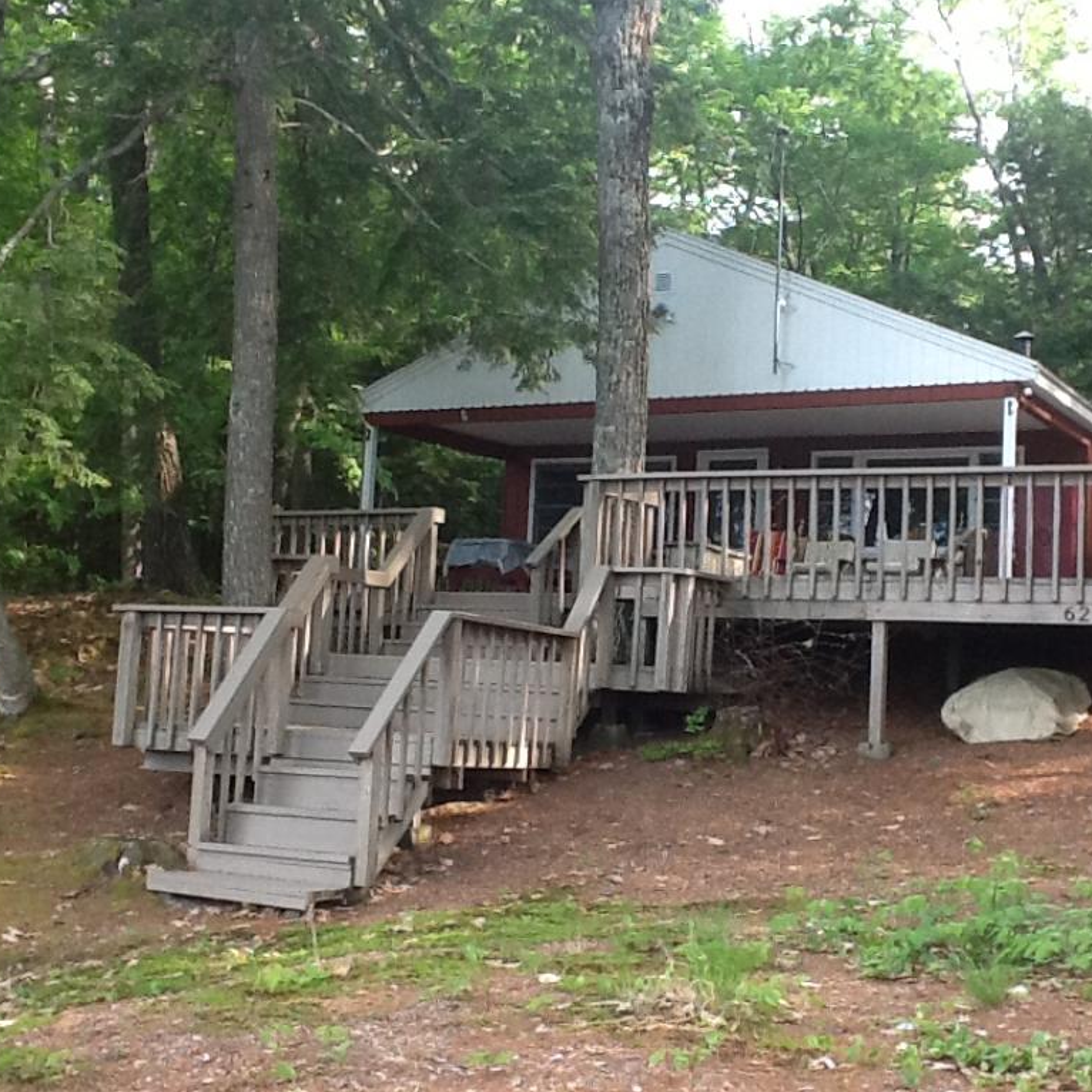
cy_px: 546
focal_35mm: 52
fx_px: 1856
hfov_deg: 32.7
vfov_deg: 32.8
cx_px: 666
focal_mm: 2.03
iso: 64
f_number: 2.4
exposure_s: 1/120
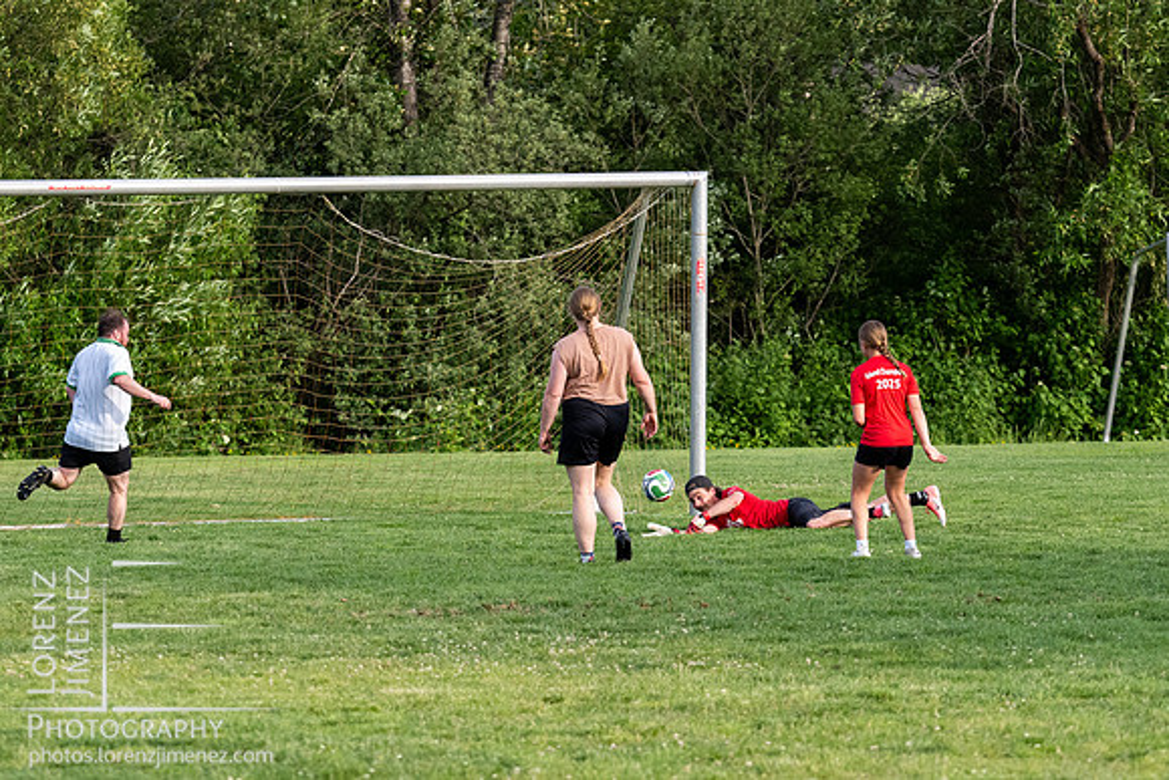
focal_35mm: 286
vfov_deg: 4.8
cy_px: 475
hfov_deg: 7.2
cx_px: 638
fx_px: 9295
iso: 800
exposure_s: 1/1250
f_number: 4.5
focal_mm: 125
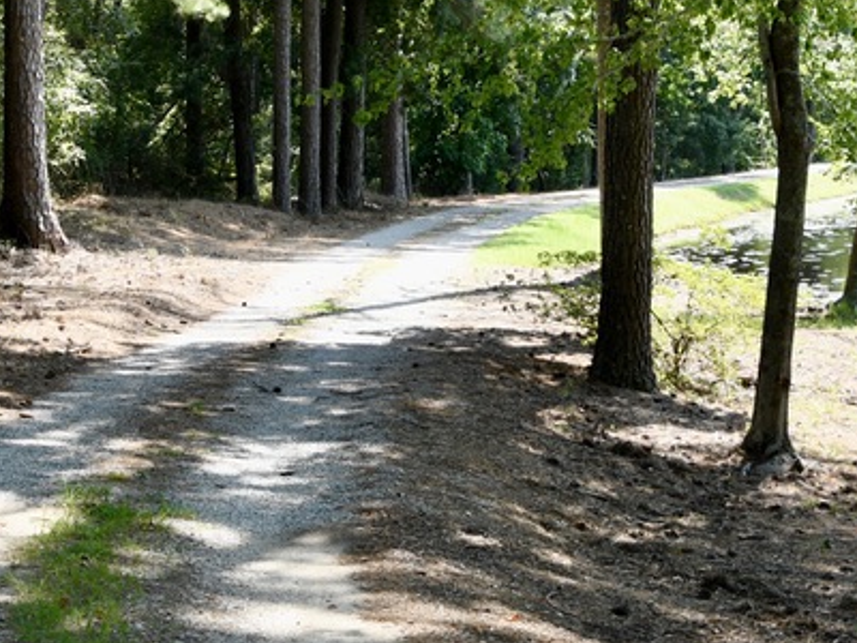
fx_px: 2327
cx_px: 476
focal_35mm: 94
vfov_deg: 15.4
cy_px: -41
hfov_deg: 20.9
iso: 250
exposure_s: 1/200
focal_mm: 24
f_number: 6.3
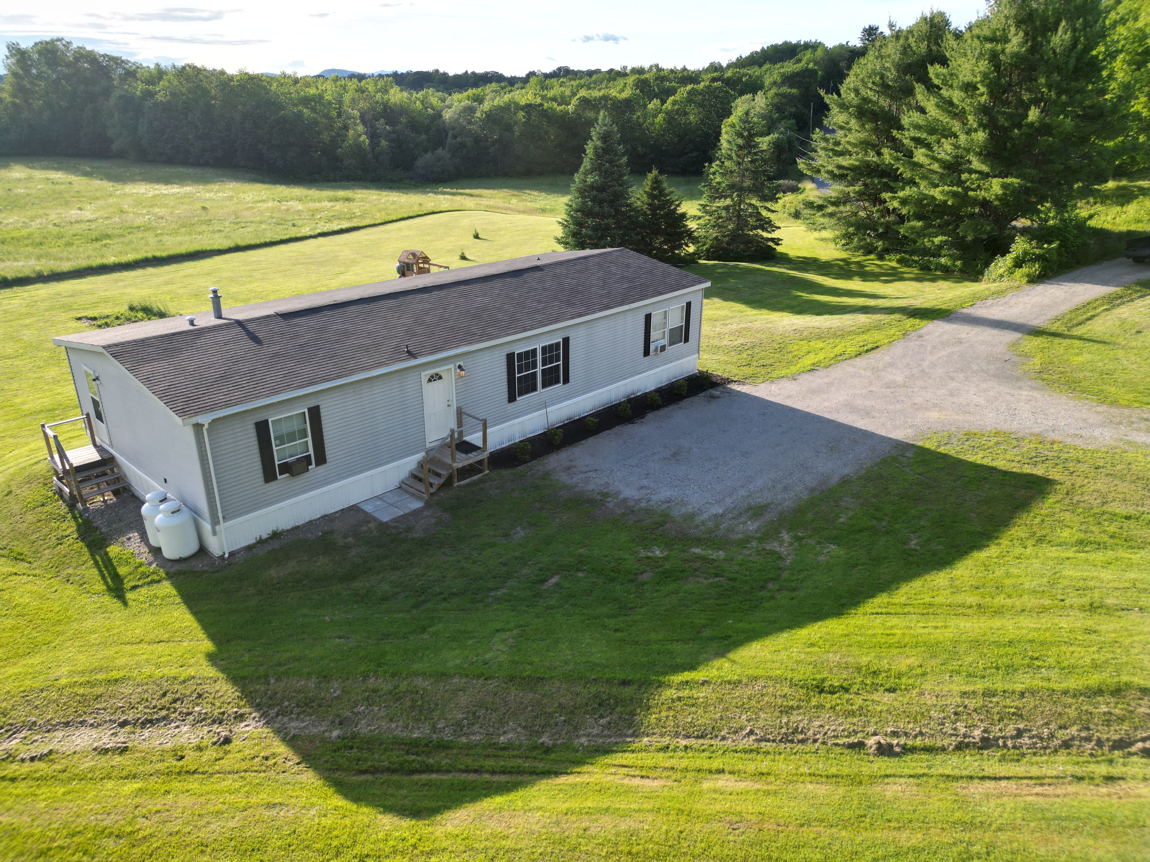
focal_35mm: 24
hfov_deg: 71.6
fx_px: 797
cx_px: 575
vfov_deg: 56.8
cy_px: 431
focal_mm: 6.72
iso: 120
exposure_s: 1/1250
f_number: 1.7
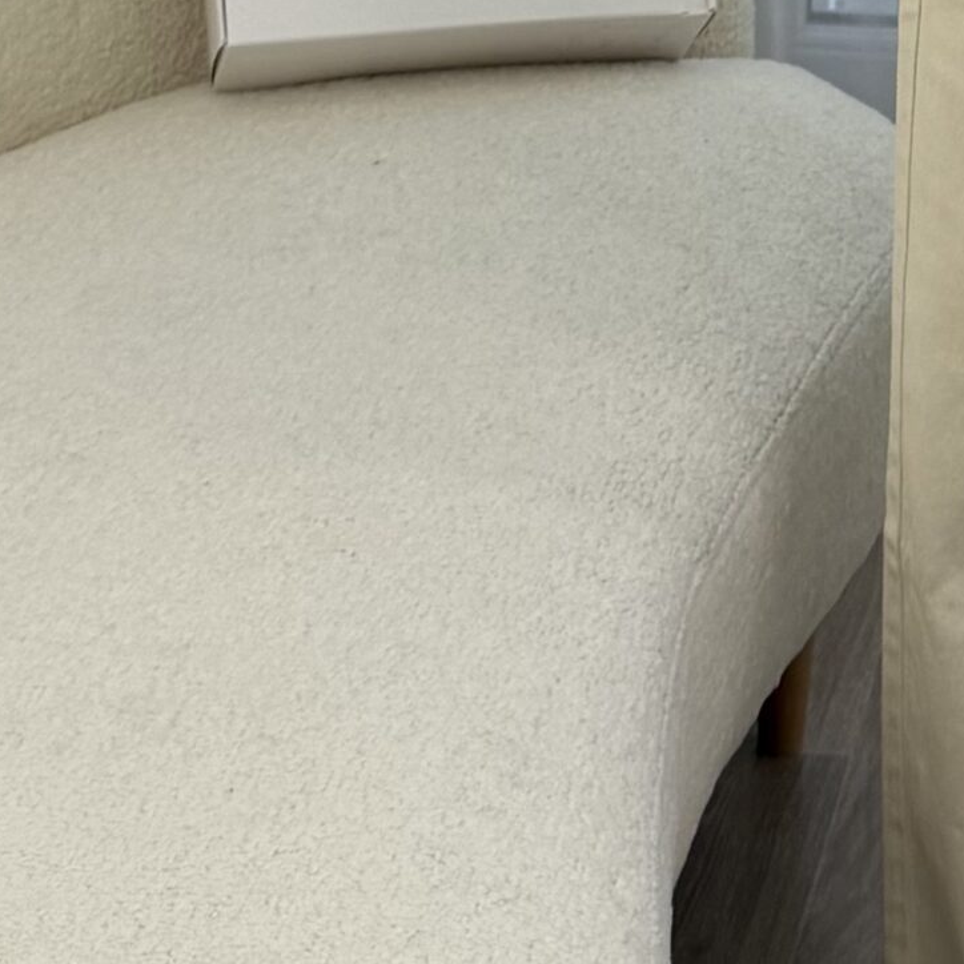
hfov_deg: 21.2
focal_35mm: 75
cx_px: 1208
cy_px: 261
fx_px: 2363
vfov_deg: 22.9
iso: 64
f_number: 1.78
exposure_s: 1/100
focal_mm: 6.76
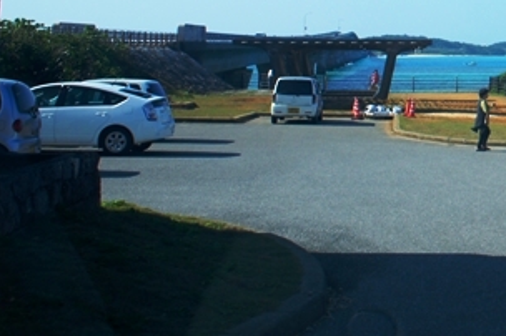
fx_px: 997
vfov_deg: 18.5
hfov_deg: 24.8
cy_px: -21
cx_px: 657
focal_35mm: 71
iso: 200
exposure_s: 1/500
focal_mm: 18
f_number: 7.1
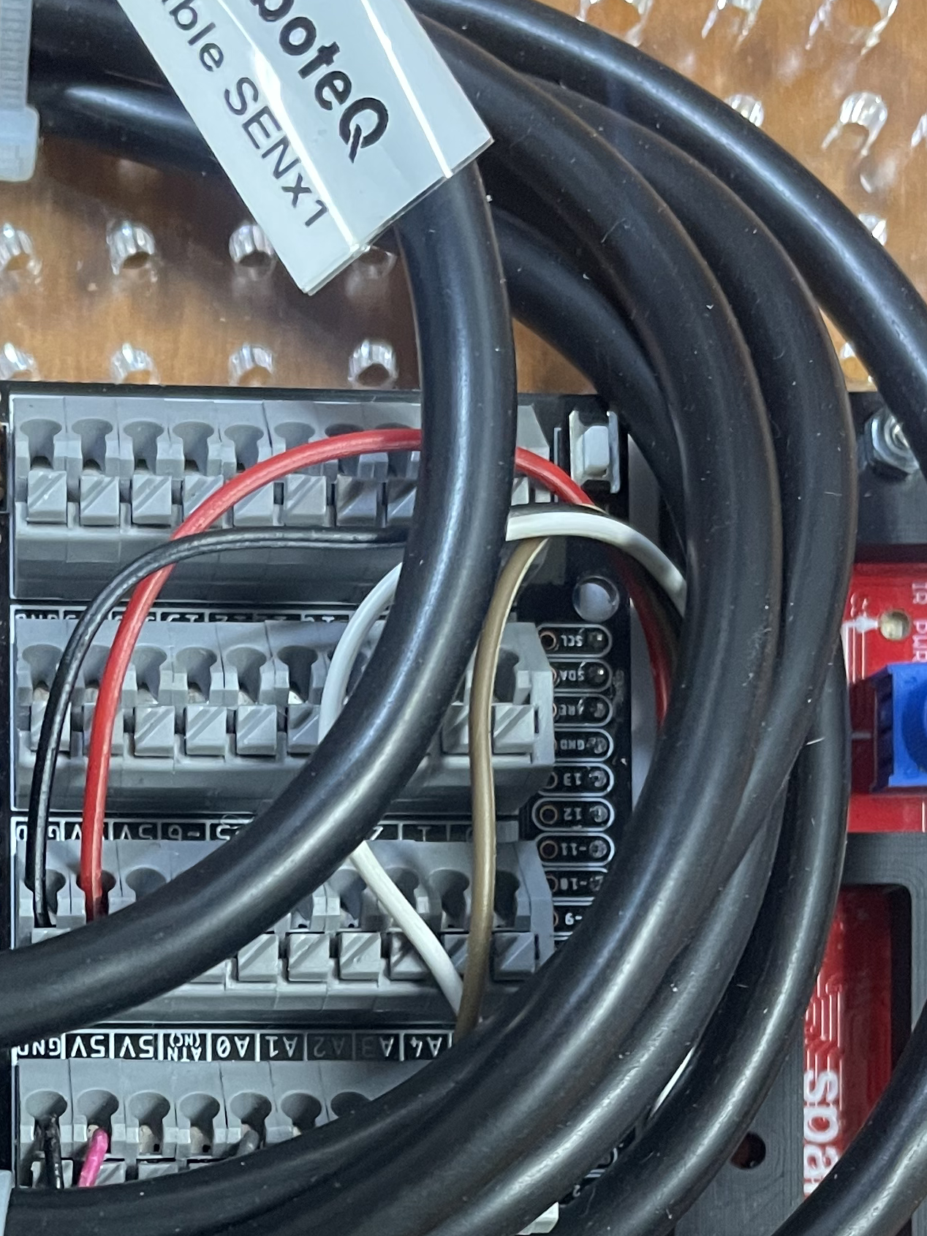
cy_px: 1159
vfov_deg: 29.6
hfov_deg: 23.2
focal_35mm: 62
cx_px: 162
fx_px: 2214
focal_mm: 4.2
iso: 400
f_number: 1.6
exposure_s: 1/40
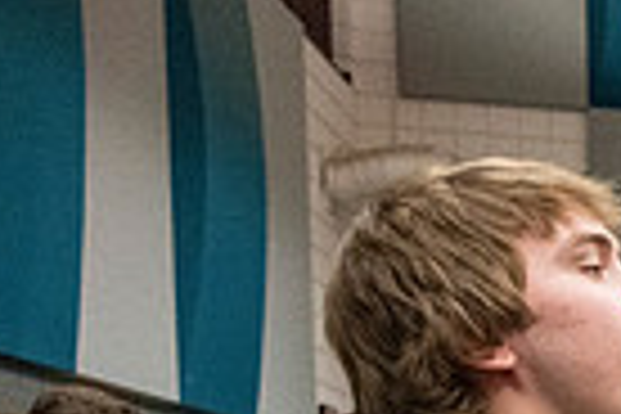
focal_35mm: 101
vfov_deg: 12.2
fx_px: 1742
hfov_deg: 16.2
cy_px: 794
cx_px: 1197
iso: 10000
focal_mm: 24
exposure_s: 1/500
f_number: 4
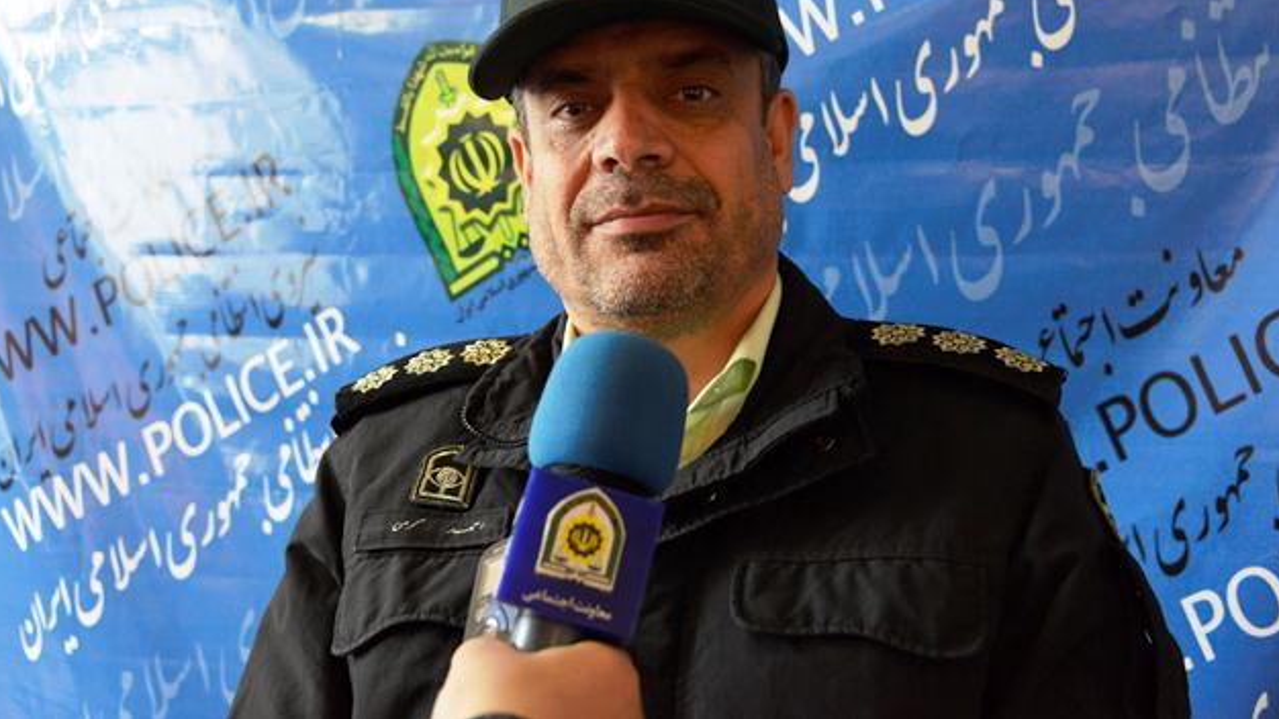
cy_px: 285
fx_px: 1526
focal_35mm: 45
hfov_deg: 45.5
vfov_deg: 26.5
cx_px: 629
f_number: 5.6
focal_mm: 42
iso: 3200
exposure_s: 1/250
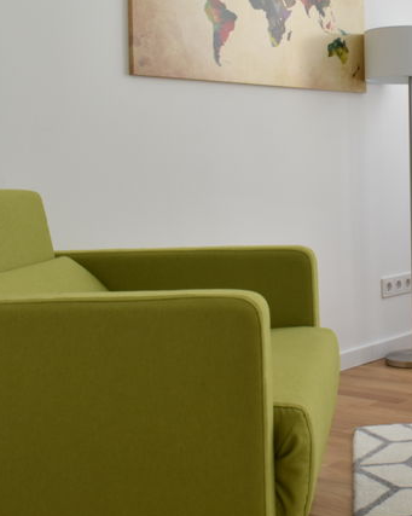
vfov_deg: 32.7
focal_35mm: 57
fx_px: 870
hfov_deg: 24.8
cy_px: 163
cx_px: 457
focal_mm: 18
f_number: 10
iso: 400
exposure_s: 1/8
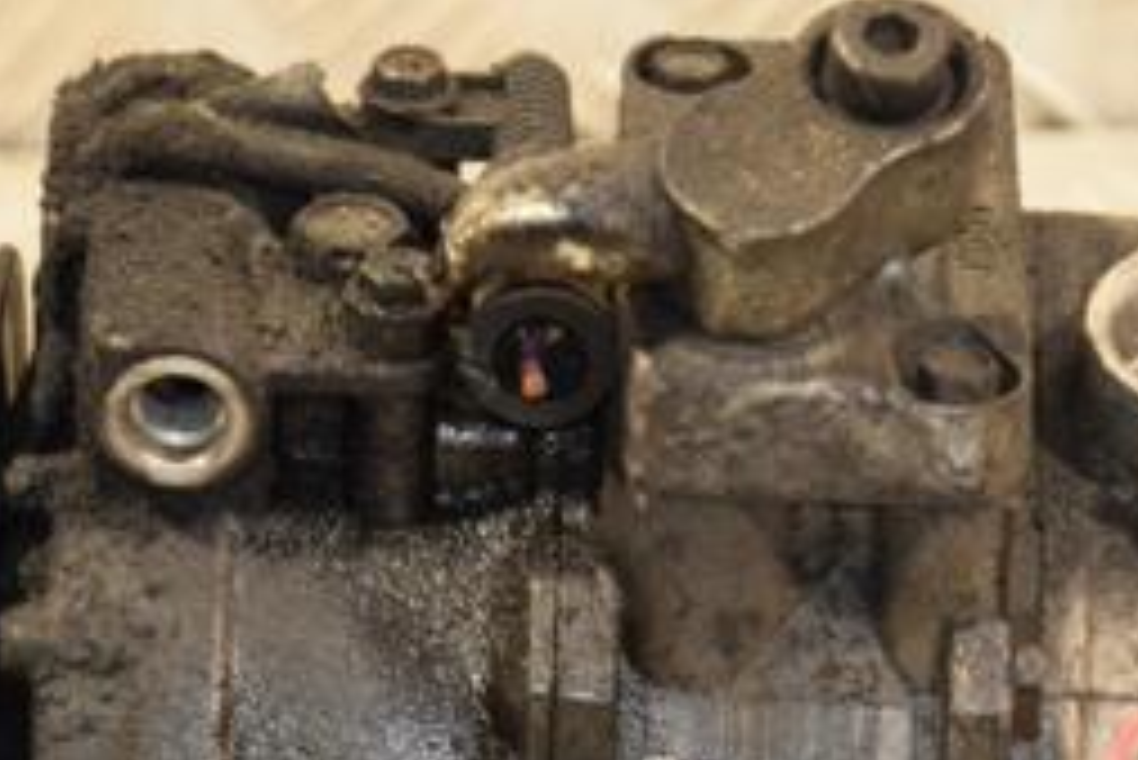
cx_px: 576
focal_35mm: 302
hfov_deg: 6.8
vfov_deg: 4.5
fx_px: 9557
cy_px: 818
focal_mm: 85
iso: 800
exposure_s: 1/80
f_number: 5.6
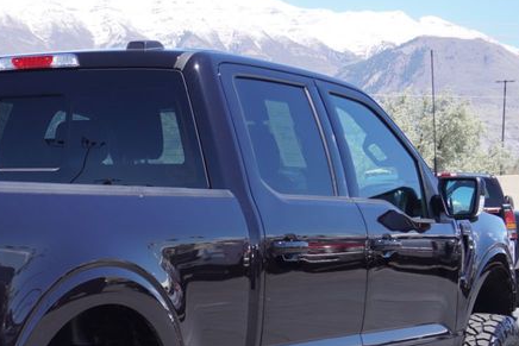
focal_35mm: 95
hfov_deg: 20.5
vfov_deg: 14.1
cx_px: -35
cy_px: 375
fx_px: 1372
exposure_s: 1/160
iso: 100
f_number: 7.1
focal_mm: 27
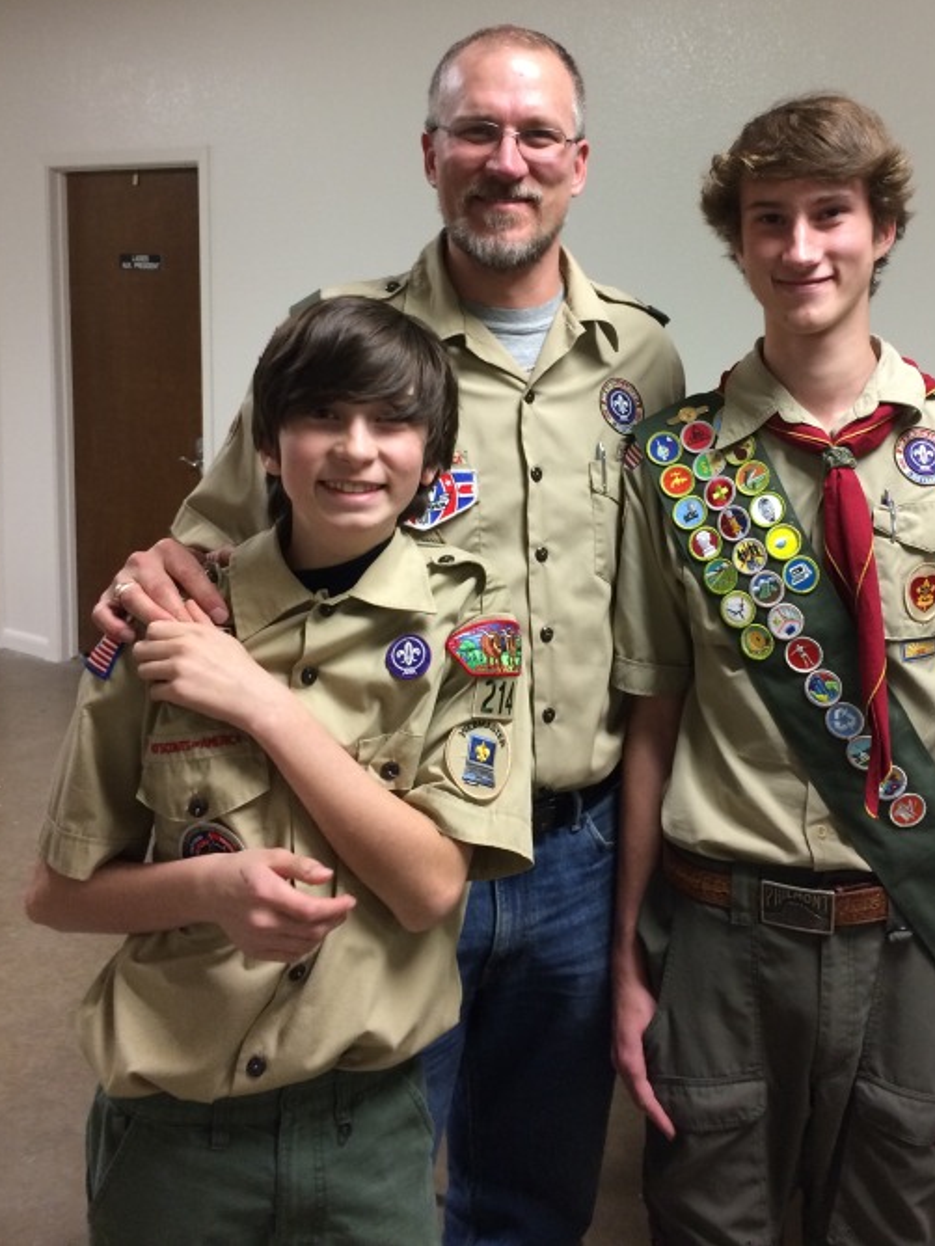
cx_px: 572
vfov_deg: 49.6
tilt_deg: -8.3
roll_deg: -1.1
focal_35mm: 37
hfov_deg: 38.5
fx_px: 1332
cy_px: 454
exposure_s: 1/30
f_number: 2.2
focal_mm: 4.15
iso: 125
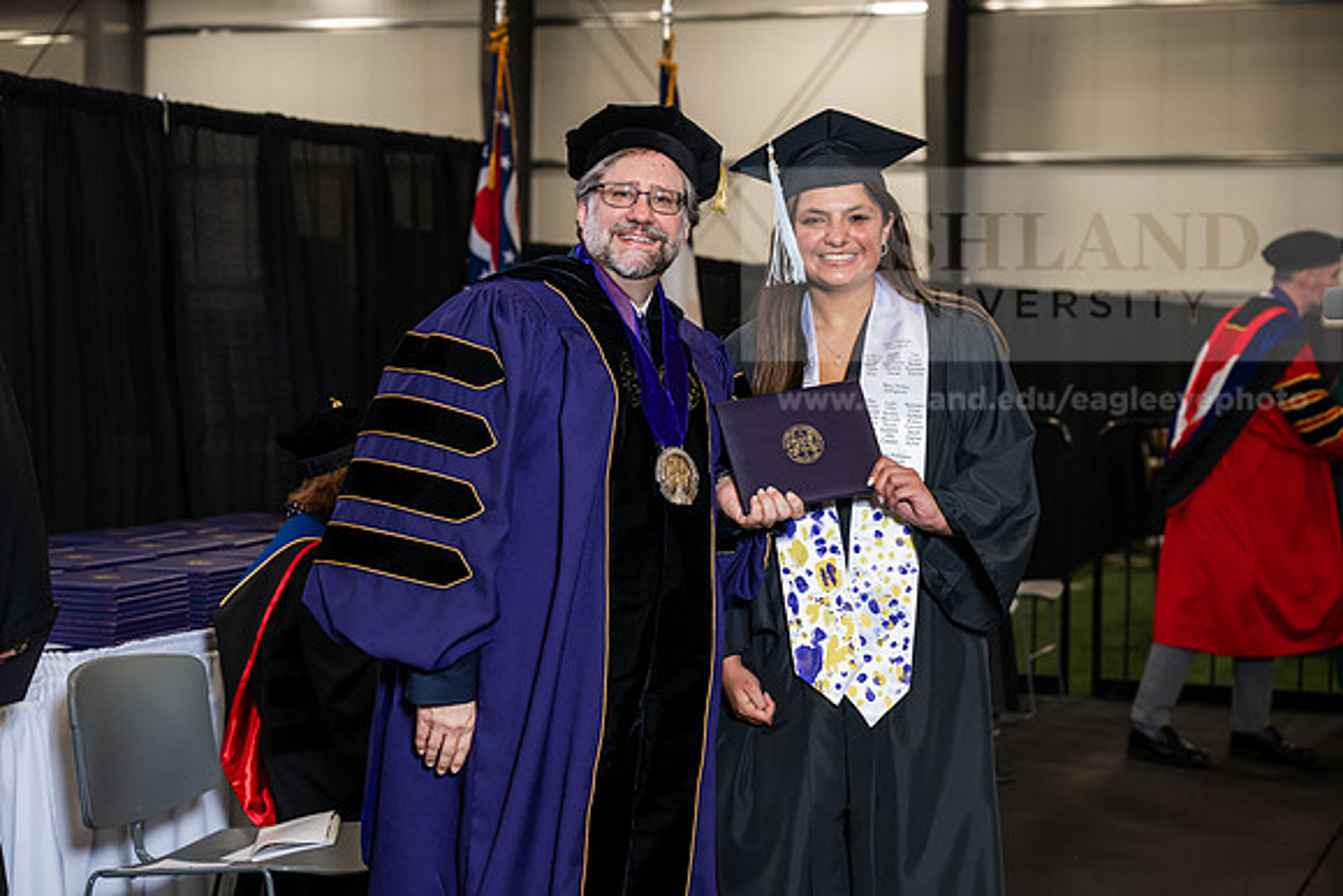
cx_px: 672
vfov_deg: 19.5
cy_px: 448
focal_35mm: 70
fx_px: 2612
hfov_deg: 28.8
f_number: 4.5
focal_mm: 70
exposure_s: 1/200
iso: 1250
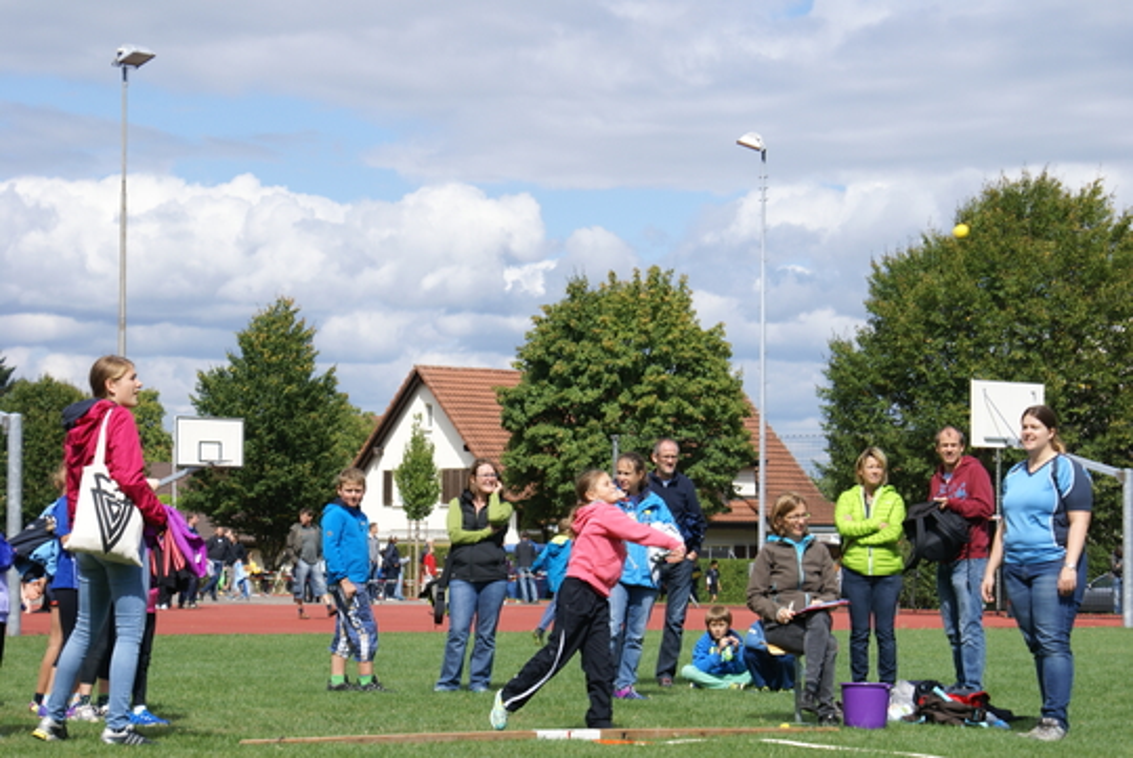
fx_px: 2835
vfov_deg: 15.2
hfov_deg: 22.6
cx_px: 566
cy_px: 379
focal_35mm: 90
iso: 100
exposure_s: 1/400
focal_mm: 60
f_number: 8
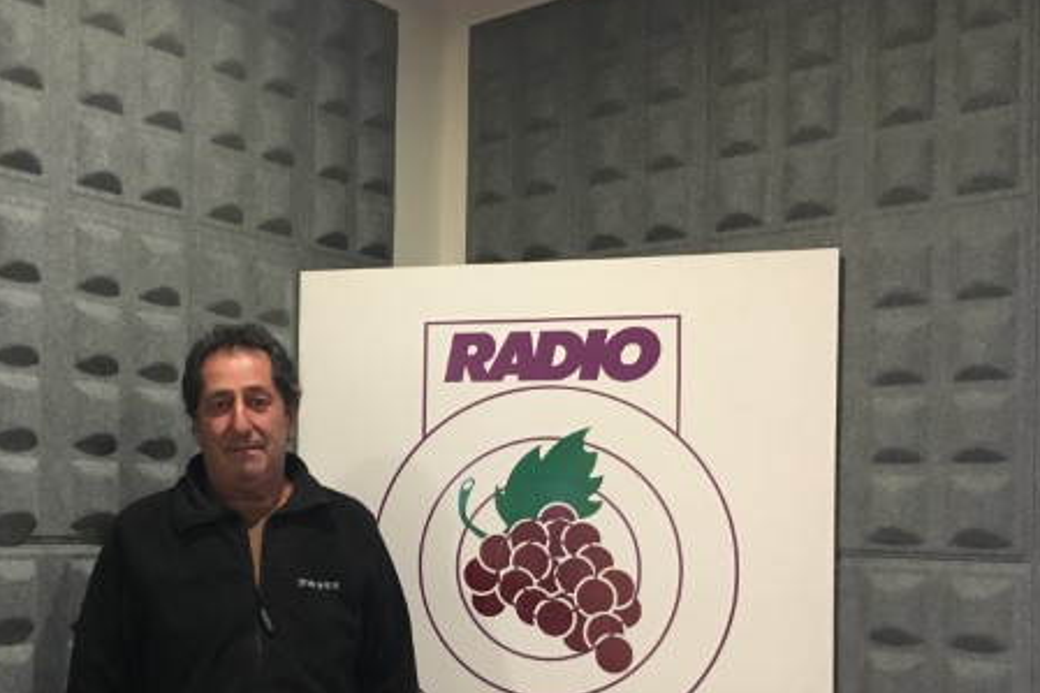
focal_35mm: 43
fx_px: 1242
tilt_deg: -0.6
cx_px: 345
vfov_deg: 30.8
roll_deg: -1.4
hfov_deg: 44.8
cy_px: 491
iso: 250
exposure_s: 1/17
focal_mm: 4.15
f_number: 2.2
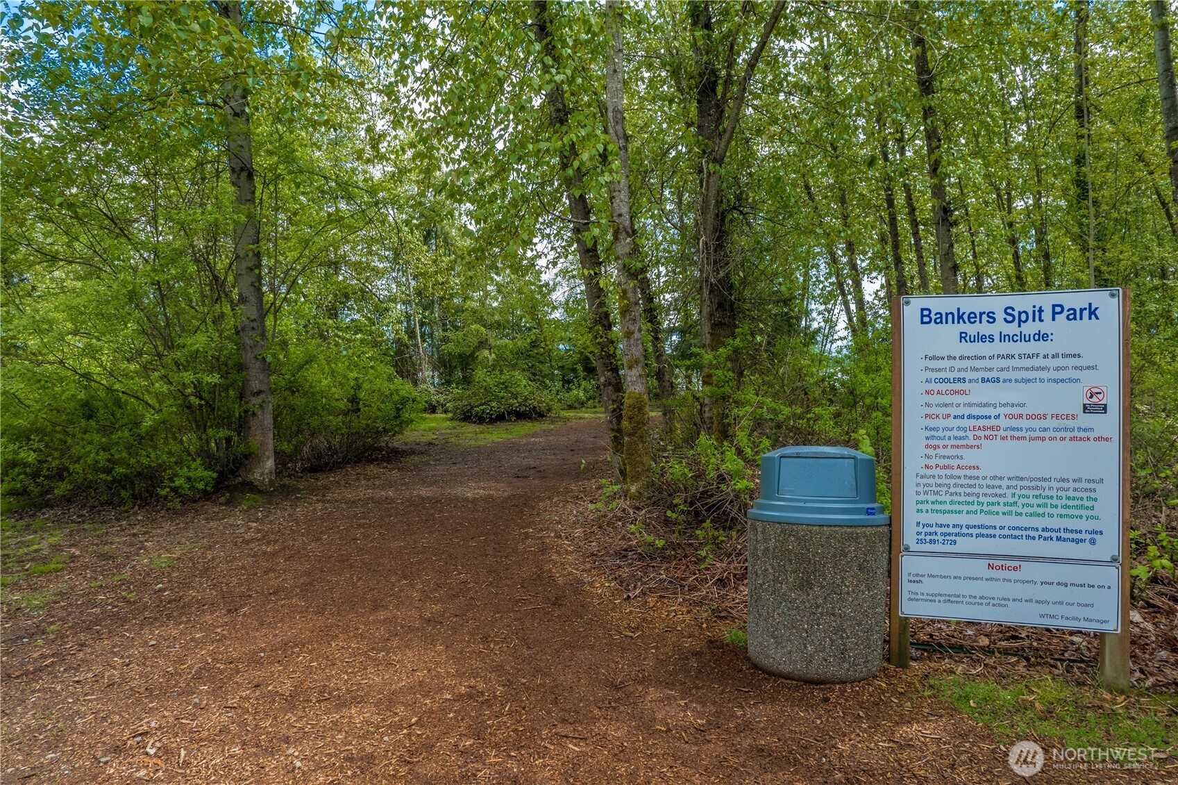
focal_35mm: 22
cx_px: 589
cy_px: 392
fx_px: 720
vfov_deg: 57.2
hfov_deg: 78.6
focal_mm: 8.38
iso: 140
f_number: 2.8
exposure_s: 1/500
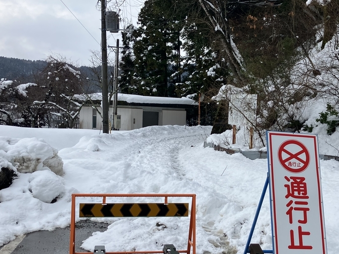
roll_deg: -1.9
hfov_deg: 38.8
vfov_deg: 29.5
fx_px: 480
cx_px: 202
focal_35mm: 49
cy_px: 163
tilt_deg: -7.6
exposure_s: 1/1736
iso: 32
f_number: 1.8
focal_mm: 3.99
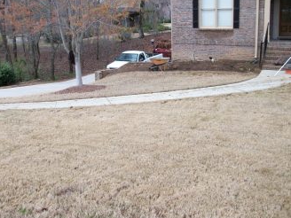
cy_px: 88
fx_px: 328
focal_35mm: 39
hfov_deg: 47.6
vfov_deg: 36.7
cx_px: 118
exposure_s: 1/320
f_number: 2.9
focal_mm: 5.7
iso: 80
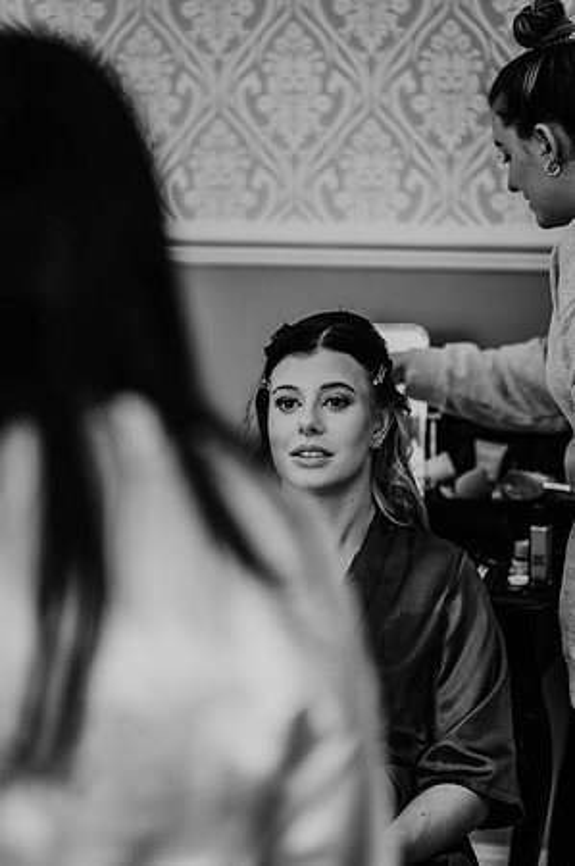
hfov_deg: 16.0
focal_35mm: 85
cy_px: 433
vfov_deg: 23.9
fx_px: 2041
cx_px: 288
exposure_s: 1/160
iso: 640
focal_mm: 85
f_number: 1.8
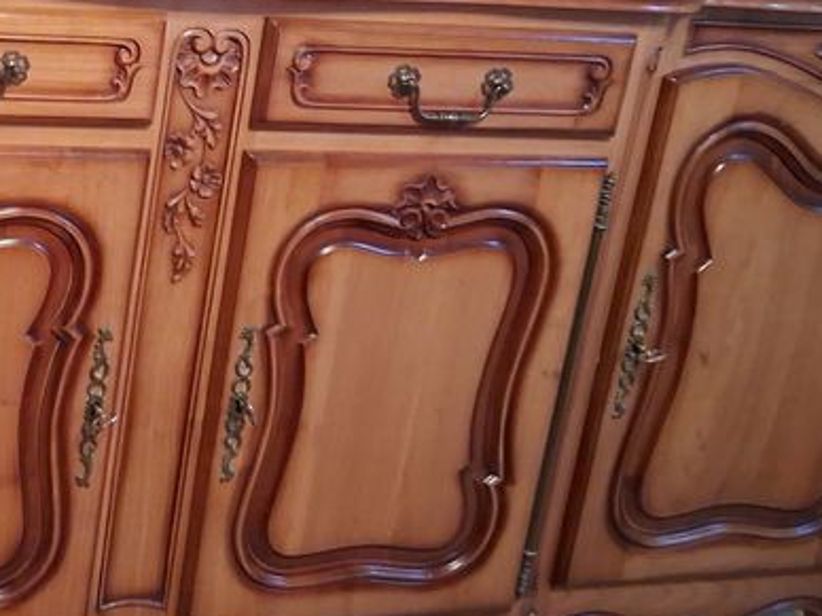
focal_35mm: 67
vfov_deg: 21.8
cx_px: -44
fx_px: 1591
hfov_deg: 27.0
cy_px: 169
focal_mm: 3.98
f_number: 1.8
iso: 800
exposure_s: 1/25
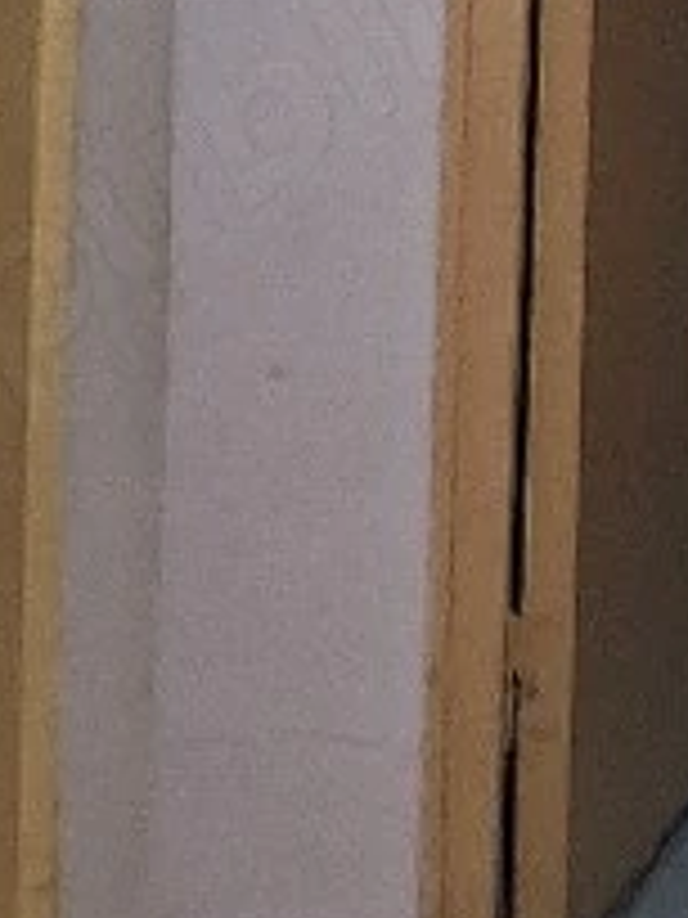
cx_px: 1893
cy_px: -988
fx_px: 3975
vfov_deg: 11.7
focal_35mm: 150
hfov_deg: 8.6
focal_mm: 5.54
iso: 320
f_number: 1.8
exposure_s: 1/25
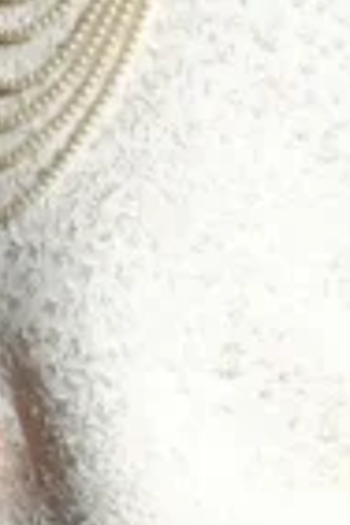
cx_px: 205
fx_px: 5133
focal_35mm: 352
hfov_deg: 3.9
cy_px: -357
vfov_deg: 5.8
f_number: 5
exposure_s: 1/125
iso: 250
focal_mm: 55
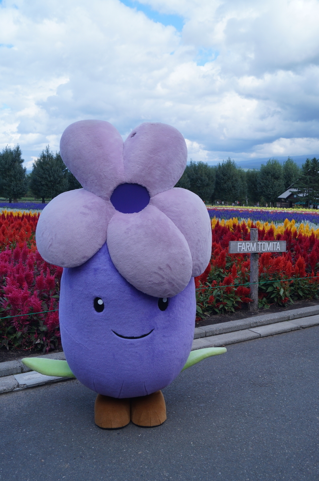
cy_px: 240
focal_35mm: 33
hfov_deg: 39.8
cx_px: 160
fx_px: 440
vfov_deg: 57.3
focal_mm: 22
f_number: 5.6
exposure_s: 1/800
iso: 200
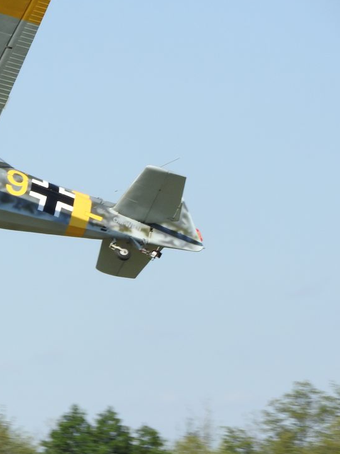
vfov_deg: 3.6
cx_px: 8
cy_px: 256
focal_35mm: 549
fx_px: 7188
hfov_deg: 2.7
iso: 100
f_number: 5.5
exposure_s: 1/500
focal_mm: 59.1
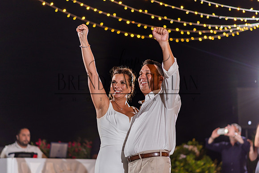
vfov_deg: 15.5
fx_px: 636
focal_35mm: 88
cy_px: 86
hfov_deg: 23.0
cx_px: 130
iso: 200
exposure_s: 1/200
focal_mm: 85
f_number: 1.8
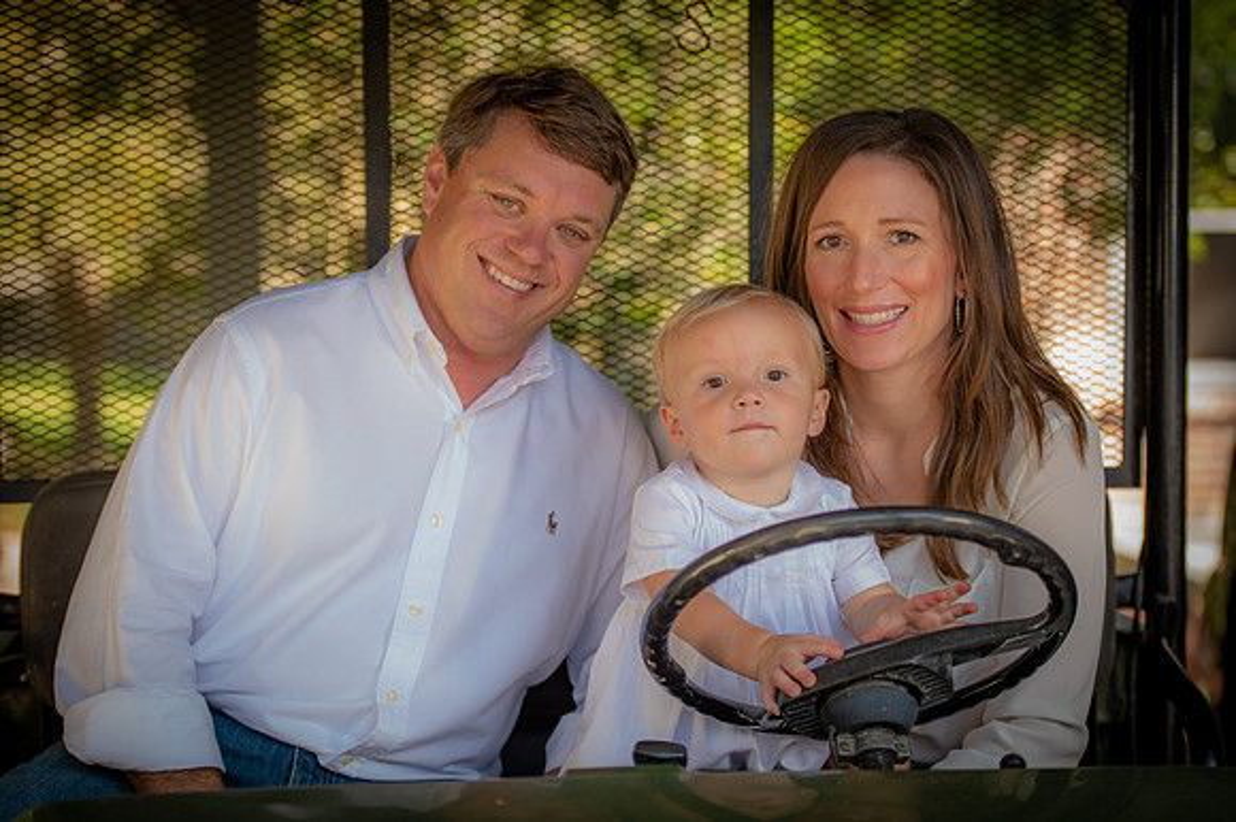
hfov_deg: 26.0
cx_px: 618
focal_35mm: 78
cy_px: 411
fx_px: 2676
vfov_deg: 17.5
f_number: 2.8
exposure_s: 1/80
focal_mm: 78
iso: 50
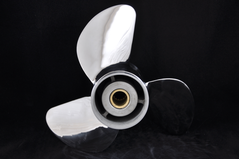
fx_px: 378
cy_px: 80
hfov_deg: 35.1
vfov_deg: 23.7
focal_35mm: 57
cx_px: 120
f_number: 4.5
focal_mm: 38
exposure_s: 1/10
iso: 200
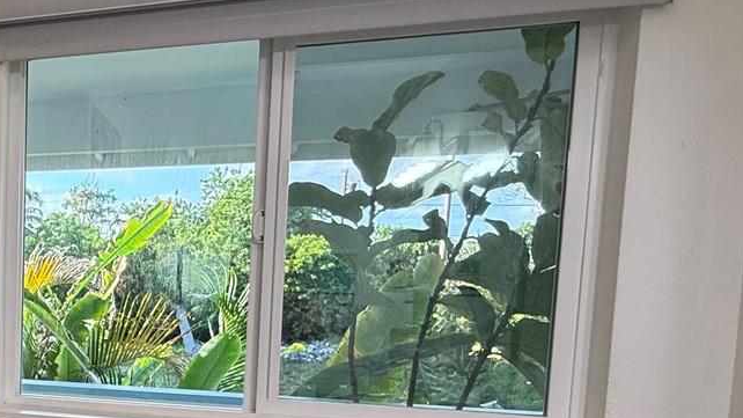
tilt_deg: -4.7
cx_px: -31
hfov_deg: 43.6
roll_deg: -0.9
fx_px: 749
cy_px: 339
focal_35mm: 38
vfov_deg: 30.4
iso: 80
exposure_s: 1/120
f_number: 2.2
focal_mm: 2.22
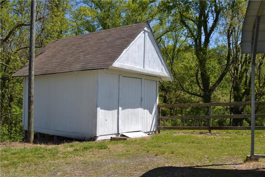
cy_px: 88
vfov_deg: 36.8
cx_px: 132
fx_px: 265
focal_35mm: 36
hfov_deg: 53.1
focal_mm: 24
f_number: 9
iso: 100
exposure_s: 1/200
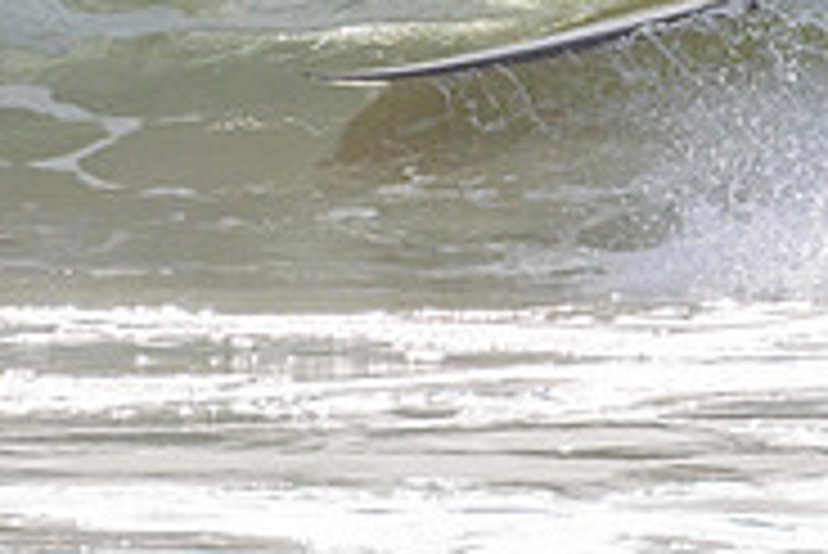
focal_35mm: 2517
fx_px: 57935
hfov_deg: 0.8
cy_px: -146
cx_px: 698
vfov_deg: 0.5
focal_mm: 800
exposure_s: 1/2000
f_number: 11
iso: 450
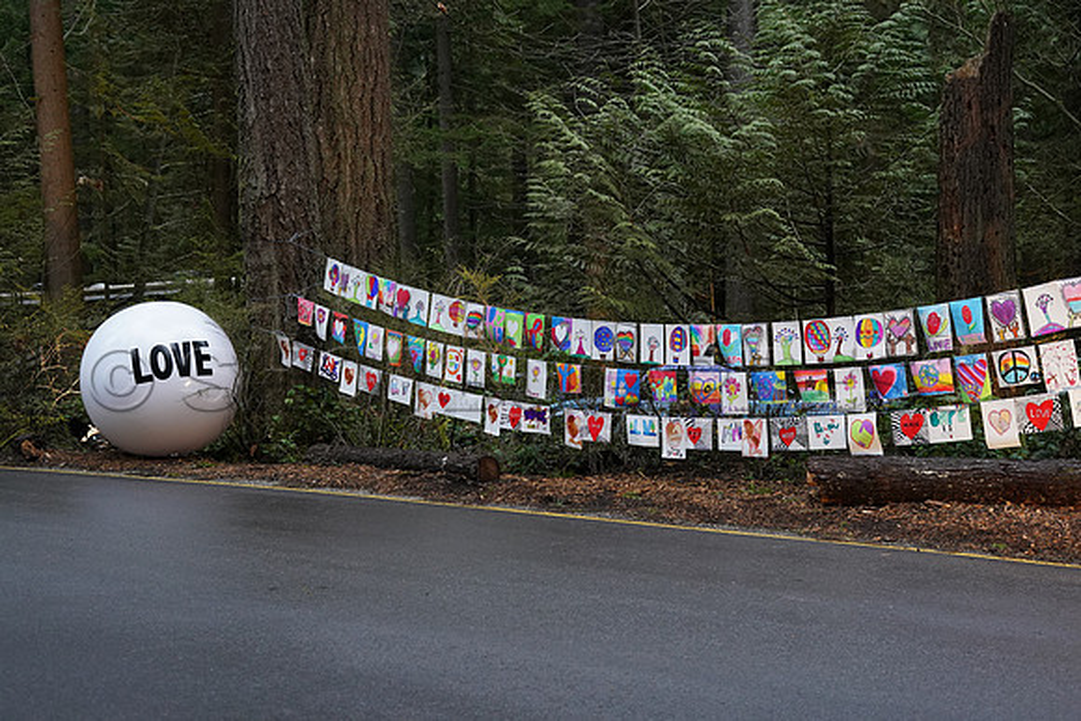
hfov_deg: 39.6
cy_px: 360
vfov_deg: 27.0
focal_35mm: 50
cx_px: 540
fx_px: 1502
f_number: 4.5
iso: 3200
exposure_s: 1/500
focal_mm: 50
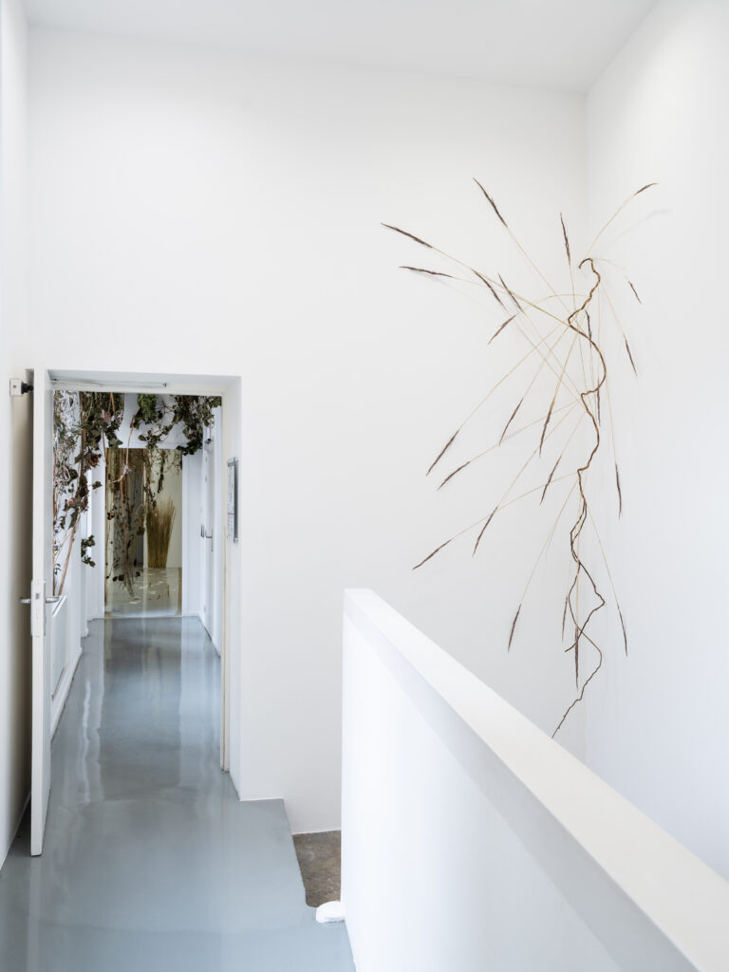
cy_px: 486
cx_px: 364
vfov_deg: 58.4
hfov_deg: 45.4
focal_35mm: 31
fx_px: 870
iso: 100
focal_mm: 39.6
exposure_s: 1/3
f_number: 11
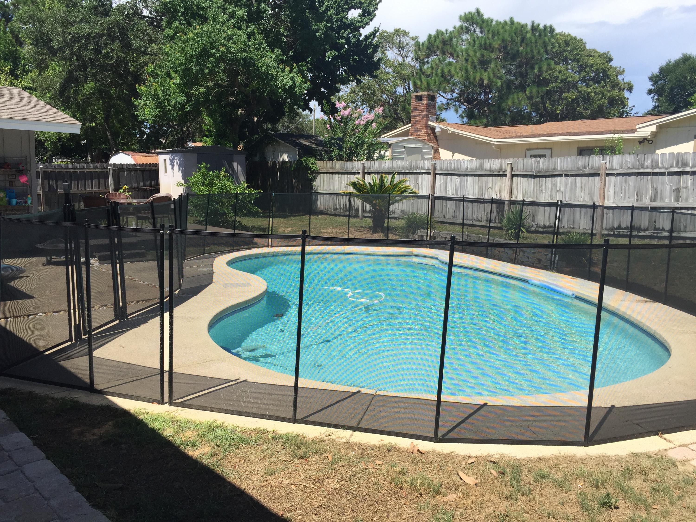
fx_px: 583
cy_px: 261
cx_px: 348
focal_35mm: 29
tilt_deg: -9.1
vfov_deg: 48.2
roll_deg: -2.9
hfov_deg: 61.7
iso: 32
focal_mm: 4.15
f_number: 2.2
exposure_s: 1/1721
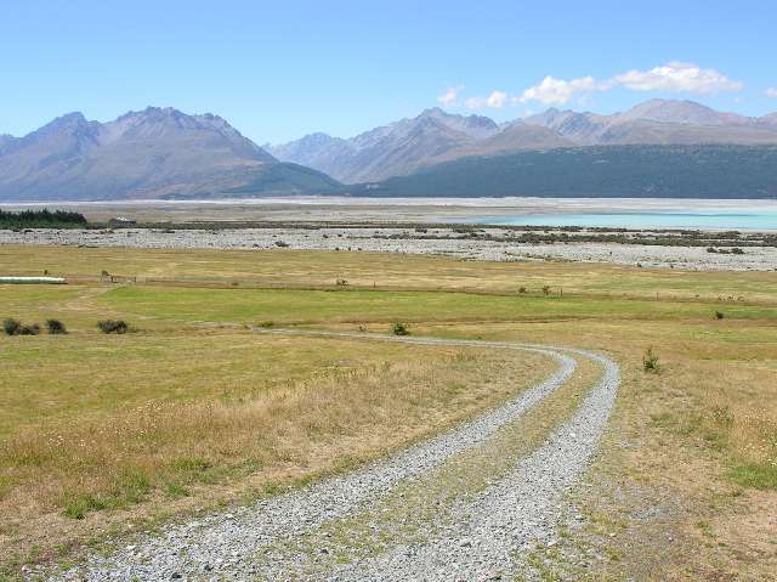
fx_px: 785
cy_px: 291
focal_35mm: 35
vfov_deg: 40.6
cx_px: 388
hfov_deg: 52.7
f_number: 6.3
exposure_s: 1/191
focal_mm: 8.9
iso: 50
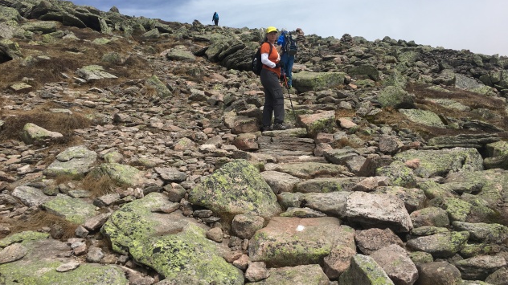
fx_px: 431
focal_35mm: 32
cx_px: 255
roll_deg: +1.8
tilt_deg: +4.8
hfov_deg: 61.0
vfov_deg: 36.5
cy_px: 113
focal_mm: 4.15
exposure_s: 1/3077
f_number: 2.2
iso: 25
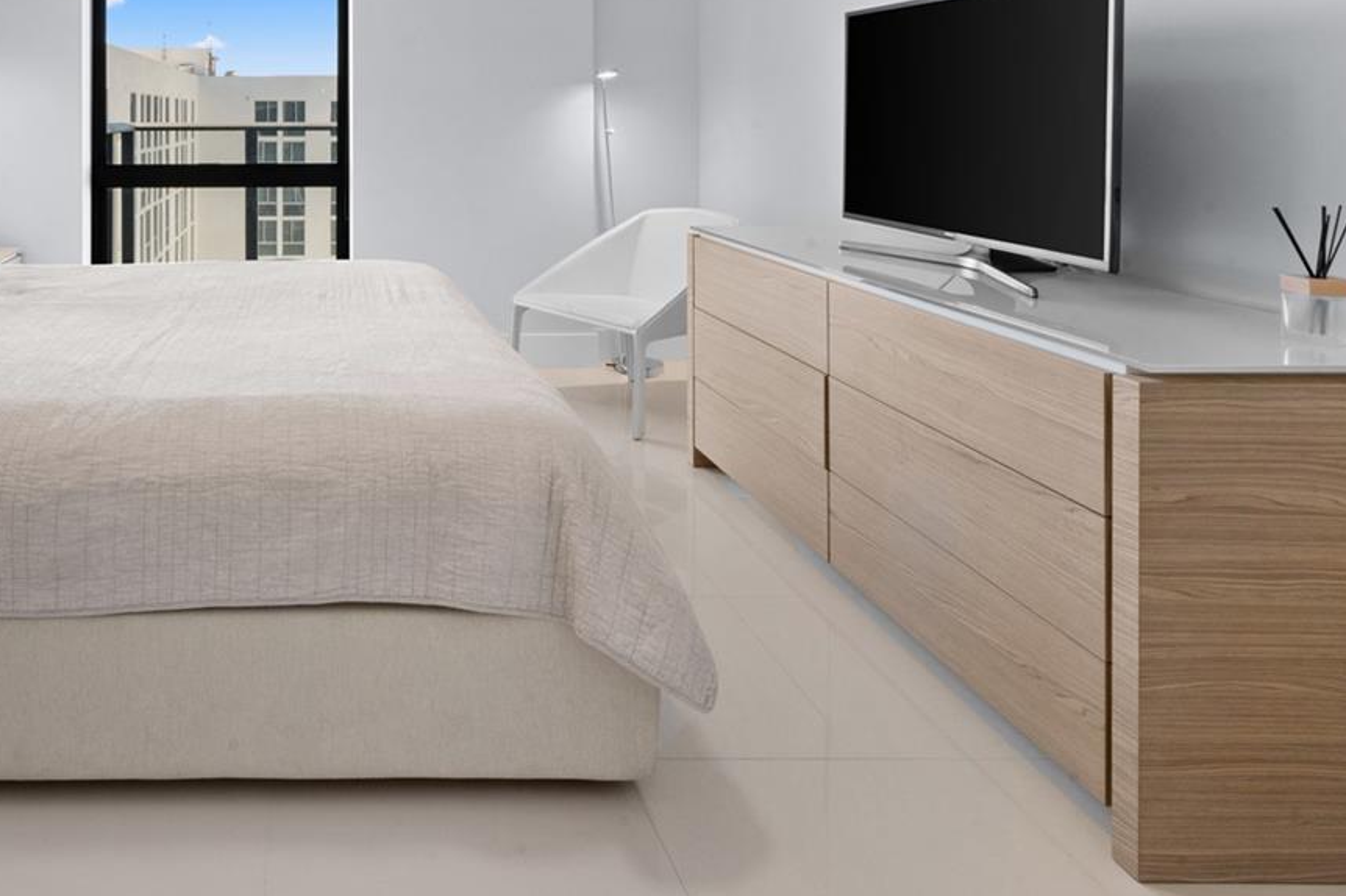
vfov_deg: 46.0
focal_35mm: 26
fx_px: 972
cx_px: 339
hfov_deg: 65.3
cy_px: 134
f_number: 18
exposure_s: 1/2.5
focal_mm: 14
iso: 400
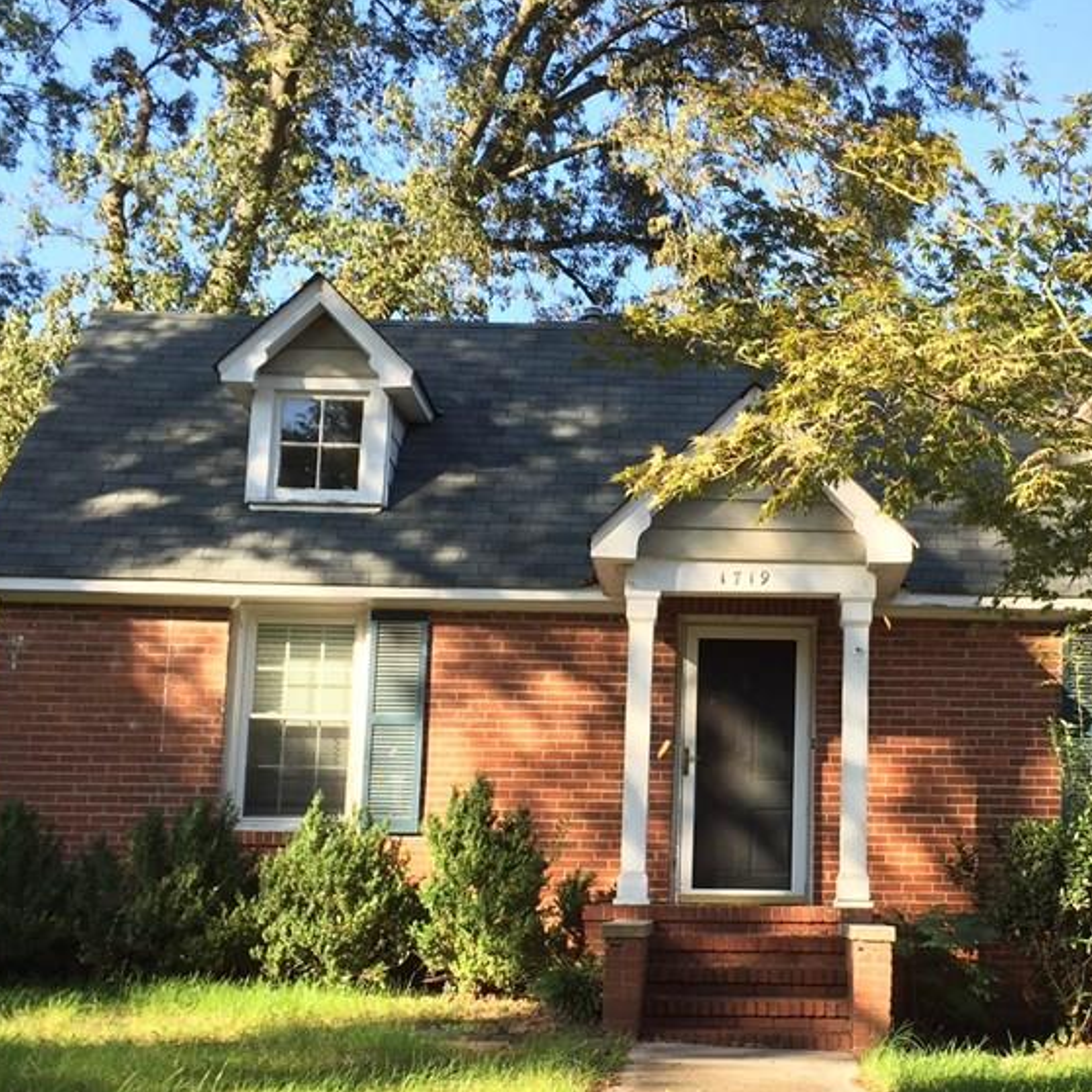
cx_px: 759
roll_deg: -2.5
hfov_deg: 35.6
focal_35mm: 47
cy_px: 673
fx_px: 1677
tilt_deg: +11.2
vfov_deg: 35.9
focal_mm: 4.15
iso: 32
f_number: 2.2
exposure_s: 1/311
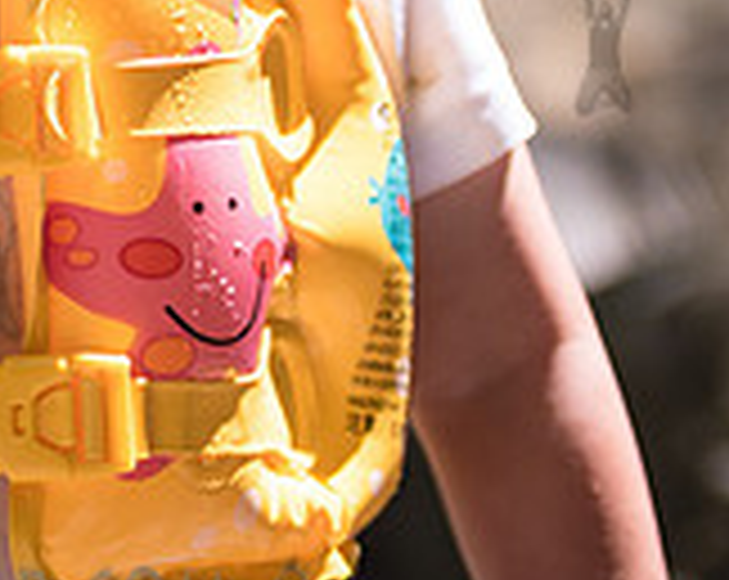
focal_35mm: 305
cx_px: -183
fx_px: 6569
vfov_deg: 5.0
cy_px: -134
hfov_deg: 6.3
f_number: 3.2
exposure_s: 1/1250
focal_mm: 80
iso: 250
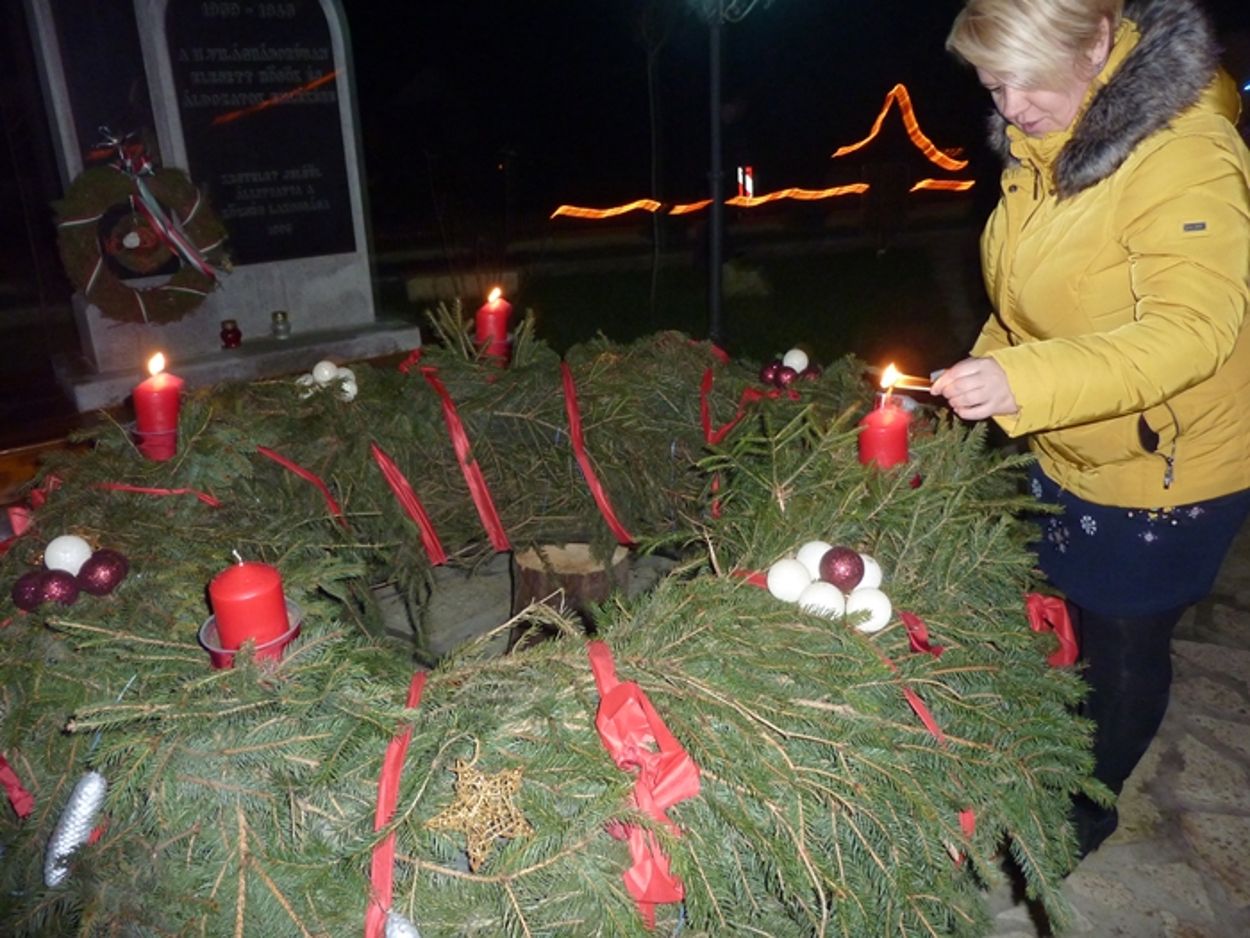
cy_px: 469
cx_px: 625
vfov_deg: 54.9
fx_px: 903
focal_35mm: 25
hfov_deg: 69.4
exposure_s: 1/8
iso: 250
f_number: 3.3
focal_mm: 4.1
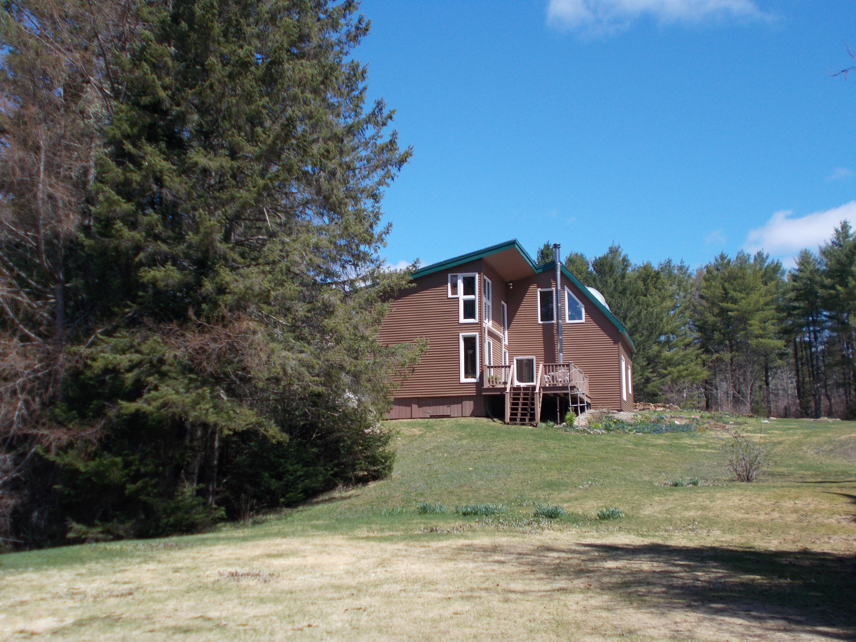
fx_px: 1088
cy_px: 321
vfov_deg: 32.9
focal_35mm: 44
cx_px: 428
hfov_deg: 42.9
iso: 80
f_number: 10.6
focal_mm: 7.9
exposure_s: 1/100
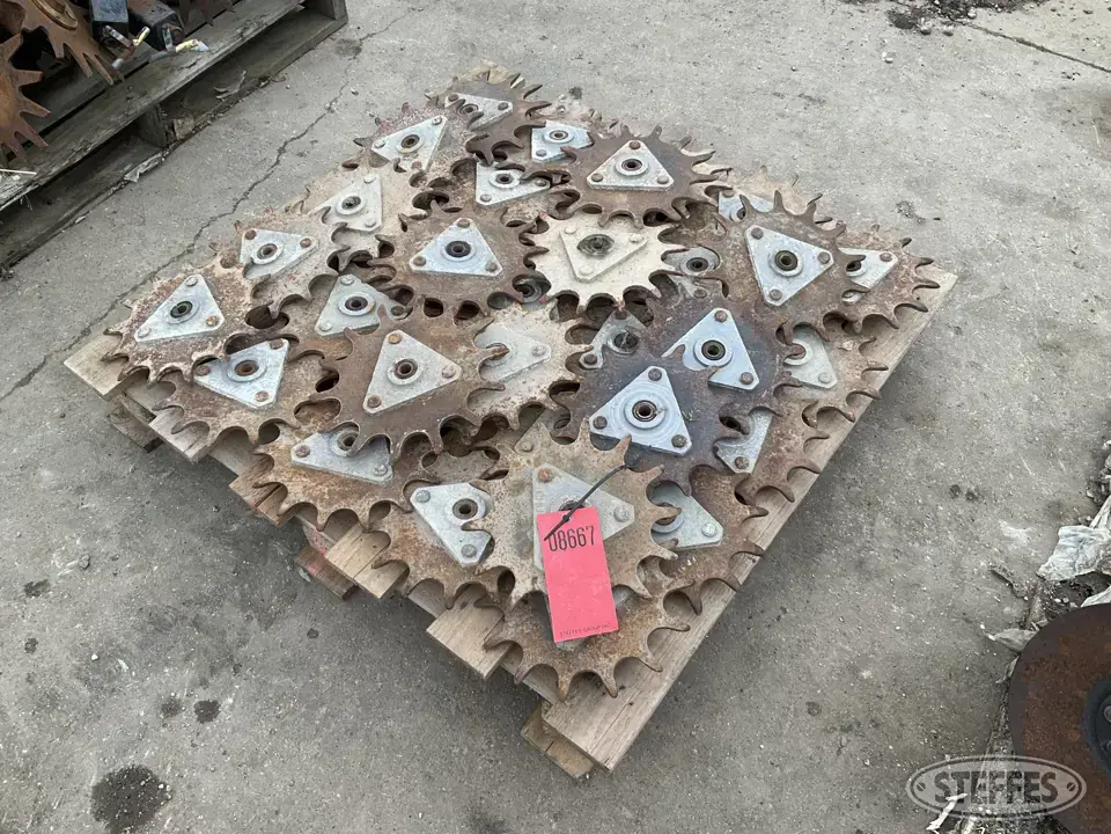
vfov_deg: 48.2
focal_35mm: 29
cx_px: 556
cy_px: 417
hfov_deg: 61.7
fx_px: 931
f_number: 1.8
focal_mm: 3
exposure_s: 1/193
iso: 20
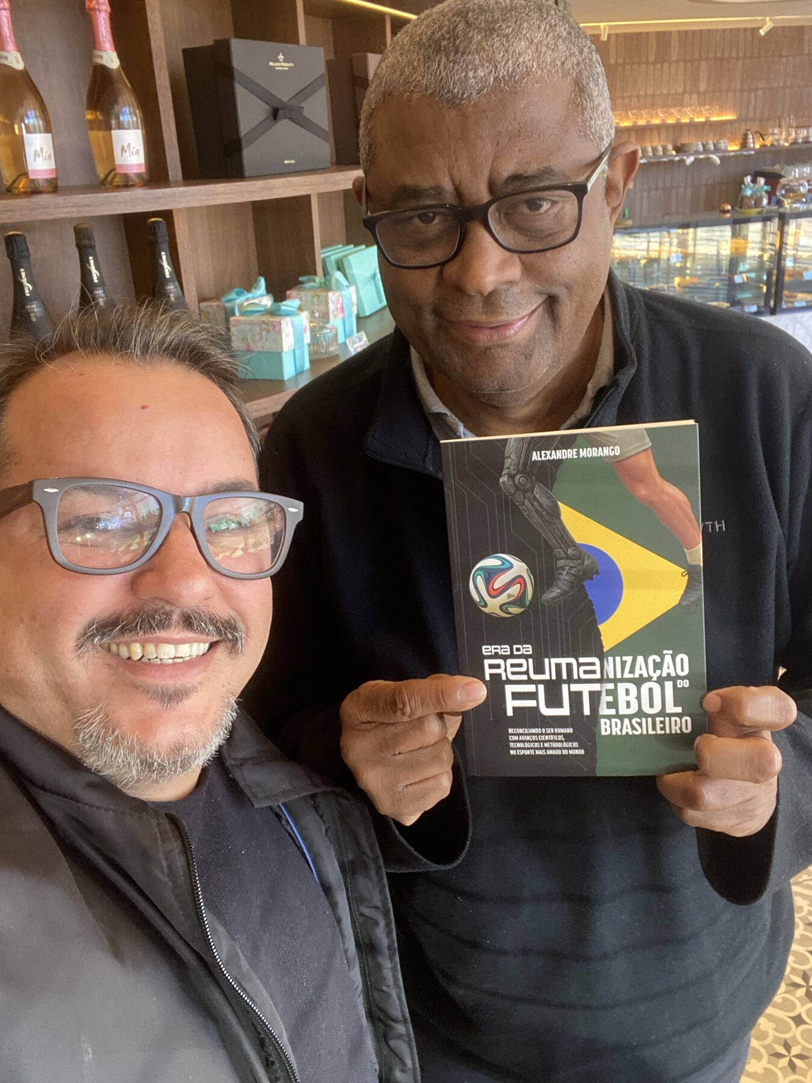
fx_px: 970
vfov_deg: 58.4
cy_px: 534
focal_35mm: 31
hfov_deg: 45.4
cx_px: 402
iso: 160
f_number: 2.2
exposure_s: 1/60
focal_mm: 2.71
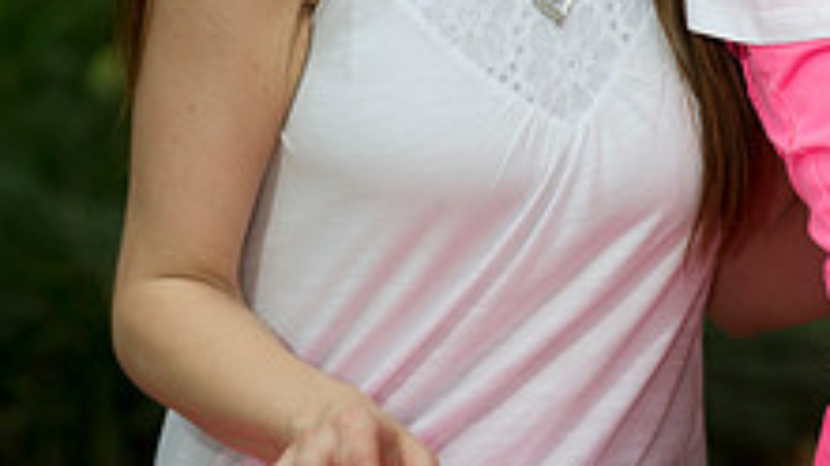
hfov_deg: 5.8
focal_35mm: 373
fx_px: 8204
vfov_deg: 3.2
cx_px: 528
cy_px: -350
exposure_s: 1/250
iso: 200
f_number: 4
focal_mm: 175
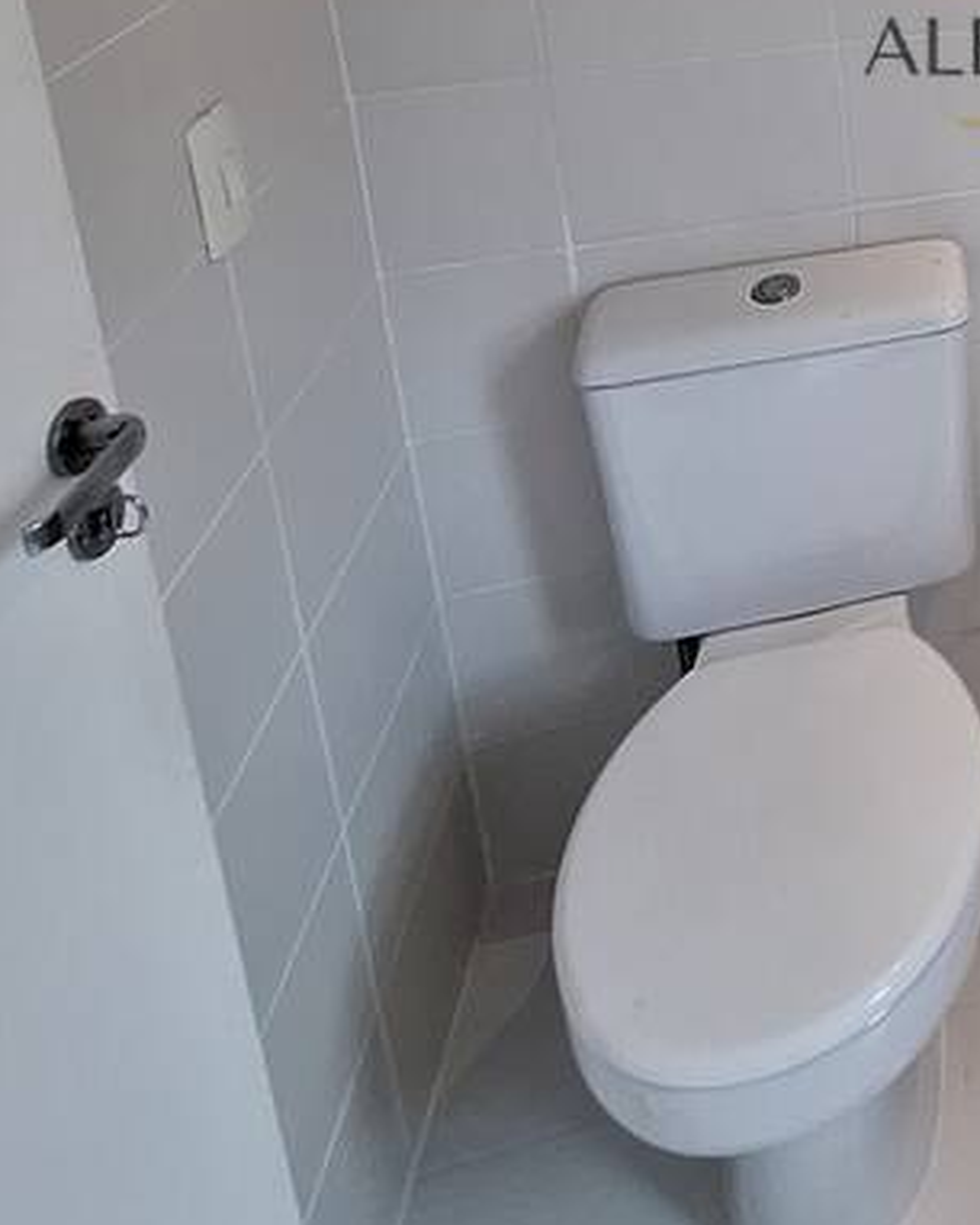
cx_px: 1292
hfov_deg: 31.3
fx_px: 1305
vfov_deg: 39.8
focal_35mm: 36
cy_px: -158
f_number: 2.2
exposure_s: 1/30
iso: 200
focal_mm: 1.74
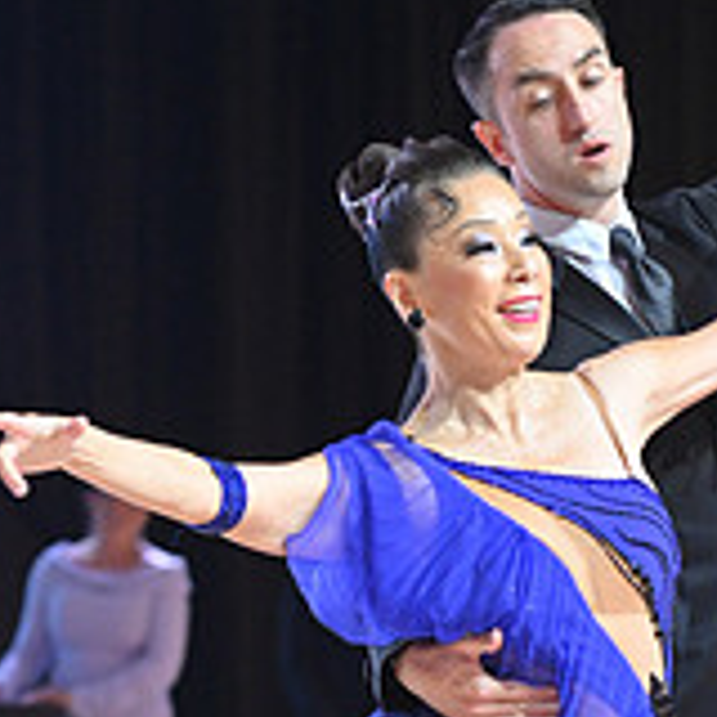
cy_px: 1134
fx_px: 9374
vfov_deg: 4.4
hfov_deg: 4.4
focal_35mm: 400
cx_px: 473
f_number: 4
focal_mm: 130
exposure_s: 1/250
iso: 2000
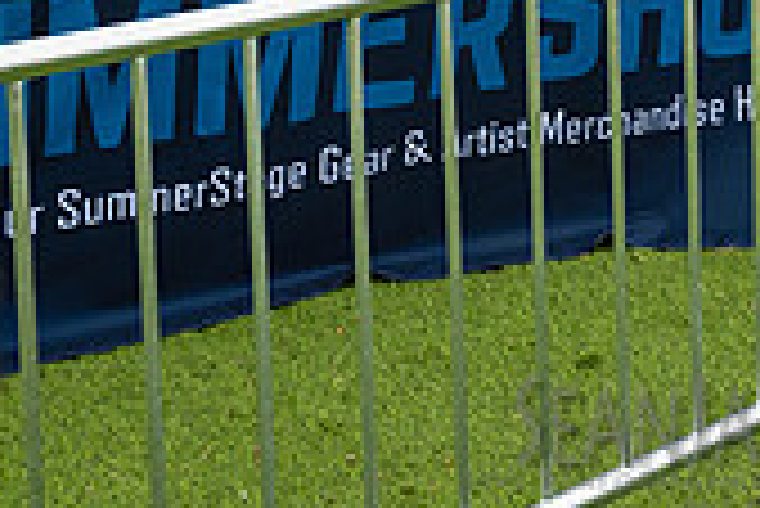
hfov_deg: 21.6
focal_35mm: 89
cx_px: 850
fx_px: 1880
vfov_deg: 14.0
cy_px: -339
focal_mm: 26
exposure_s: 1/200
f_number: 4
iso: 500
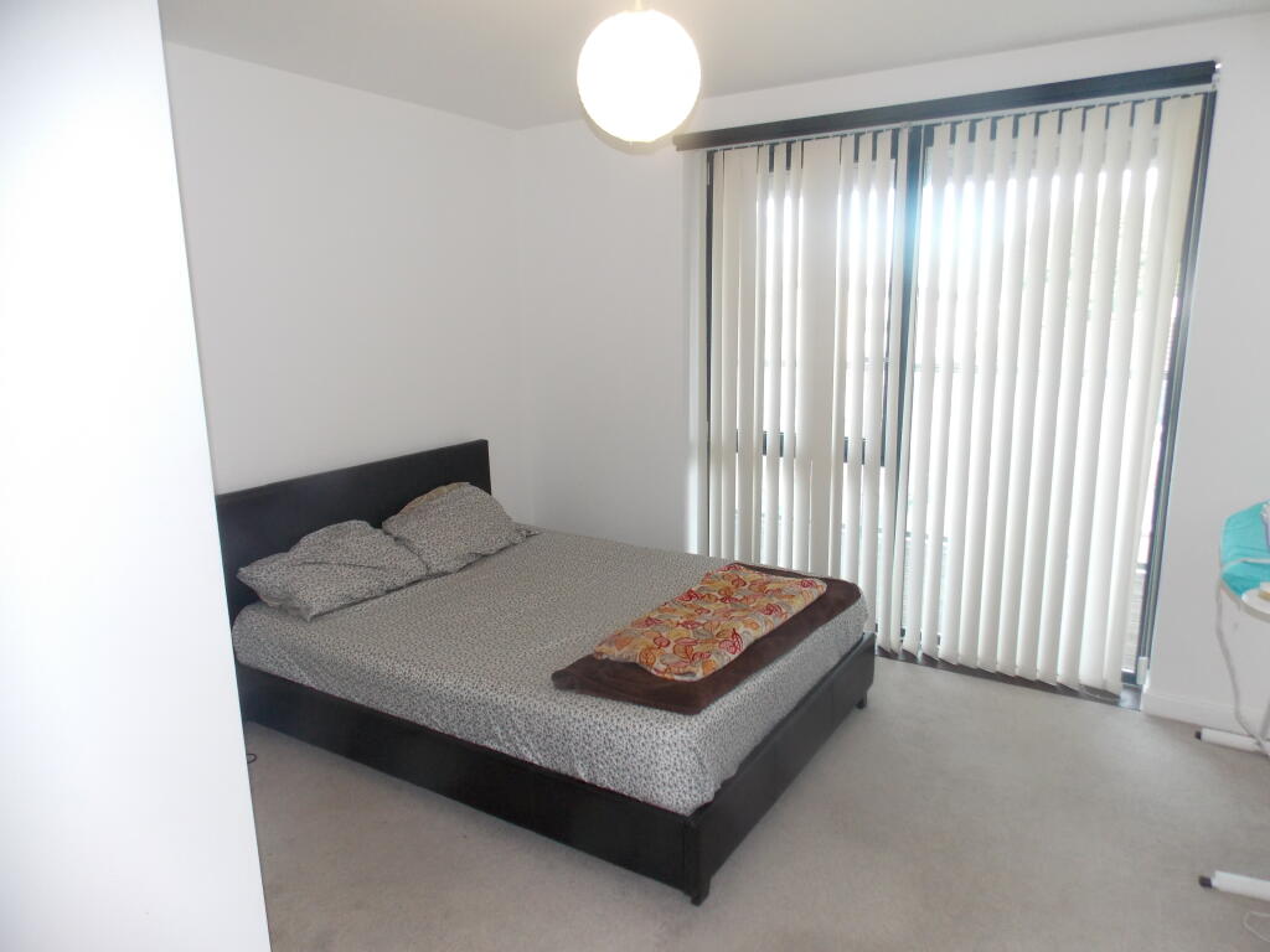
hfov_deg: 73.9
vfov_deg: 58.9
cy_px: 476
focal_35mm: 23
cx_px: 635
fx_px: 844
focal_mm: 4
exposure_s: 1/30
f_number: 3.1
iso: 200
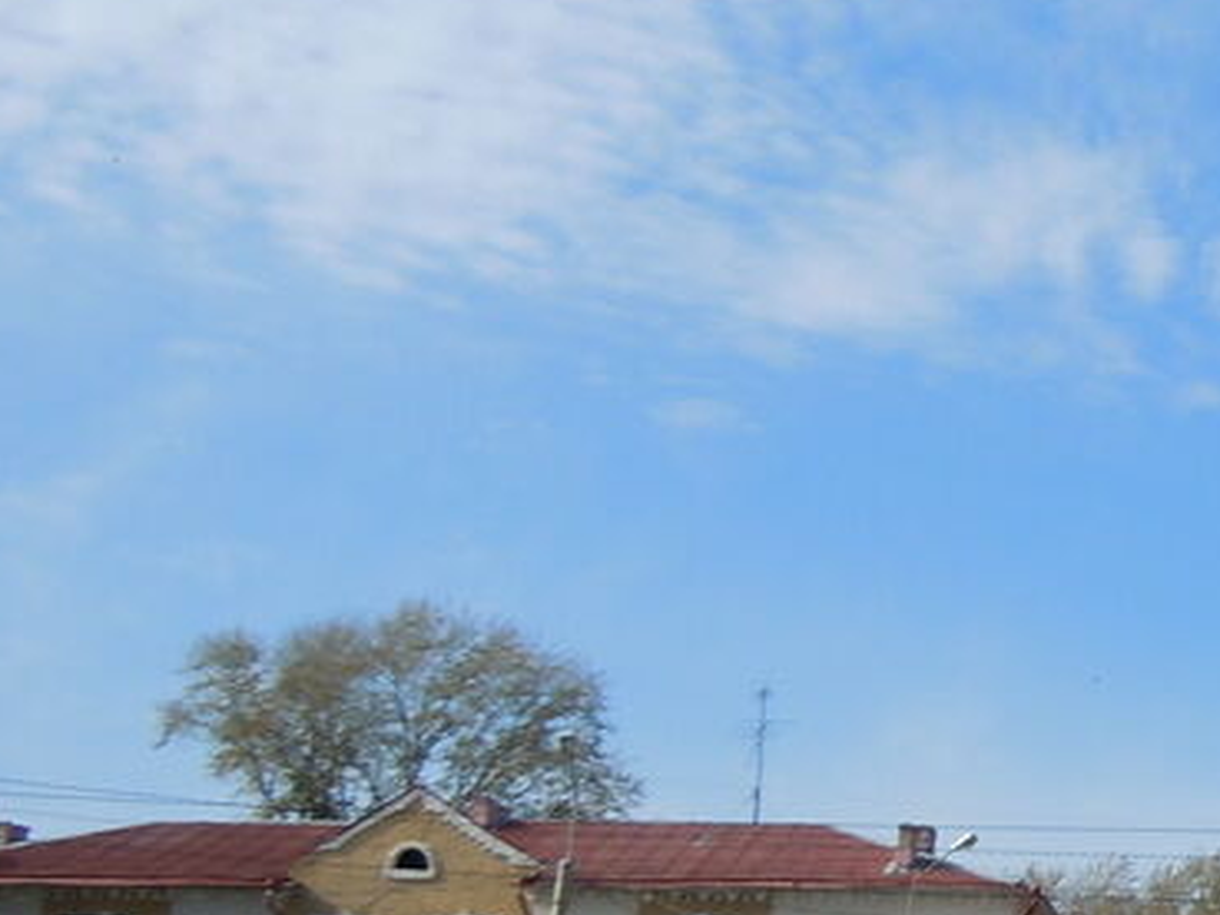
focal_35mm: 88
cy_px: 471
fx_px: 3101
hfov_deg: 20.5
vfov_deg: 16.8
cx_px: 1548
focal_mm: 5.4
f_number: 7
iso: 100
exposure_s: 1/320
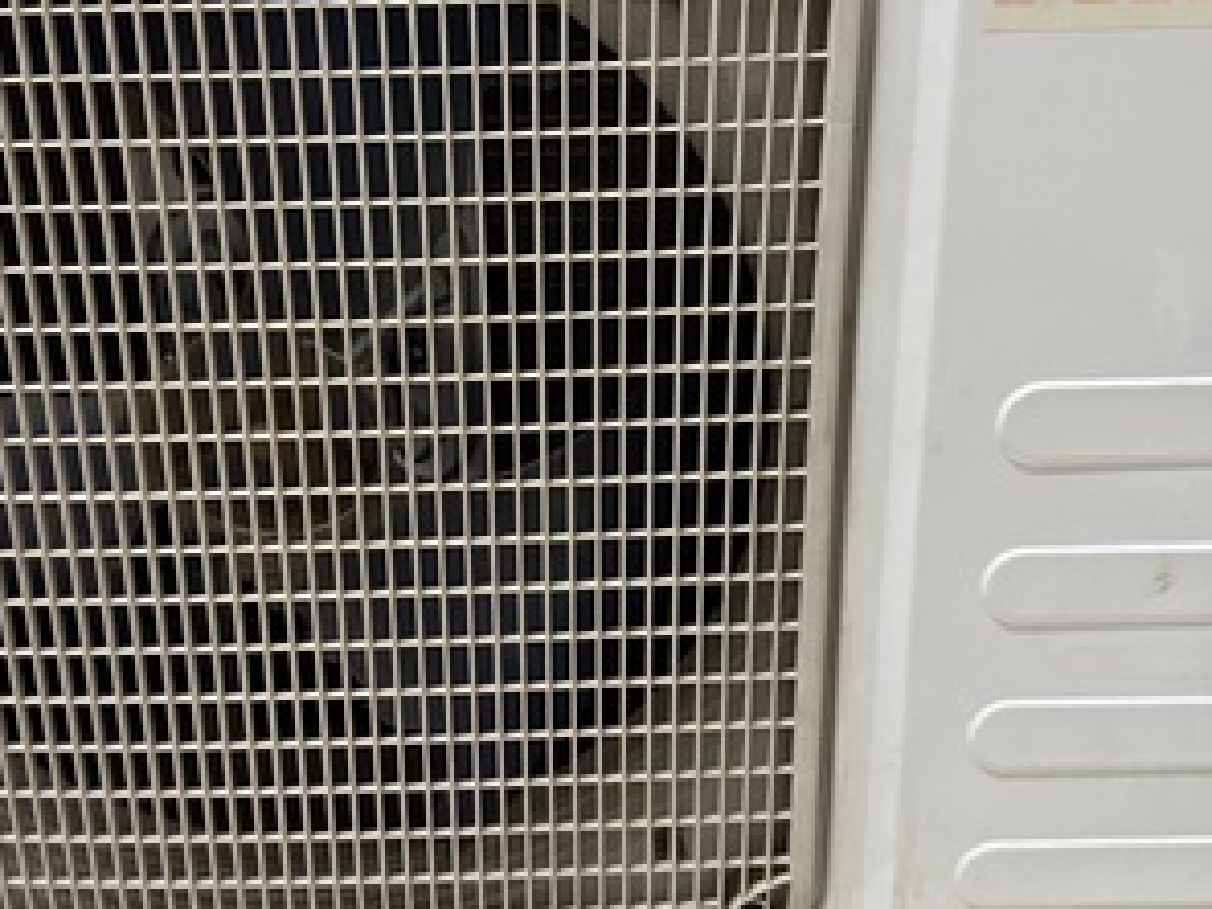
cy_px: 403
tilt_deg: -18.9
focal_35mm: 37
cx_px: 547
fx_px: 1295
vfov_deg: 38.6
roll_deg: +1.1
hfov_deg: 50.1
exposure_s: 1/40
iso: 1000
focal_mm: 6.76
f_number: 1.78
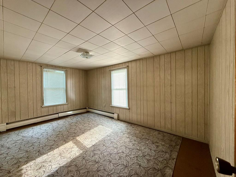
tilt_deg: -0.5
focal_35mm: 14
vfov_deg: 85.7
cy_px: 88
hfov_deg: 102.1
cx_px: 118
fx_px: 95
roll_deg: +1.1
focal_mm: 2.22
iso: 250
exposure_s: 1/99
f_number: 2.2
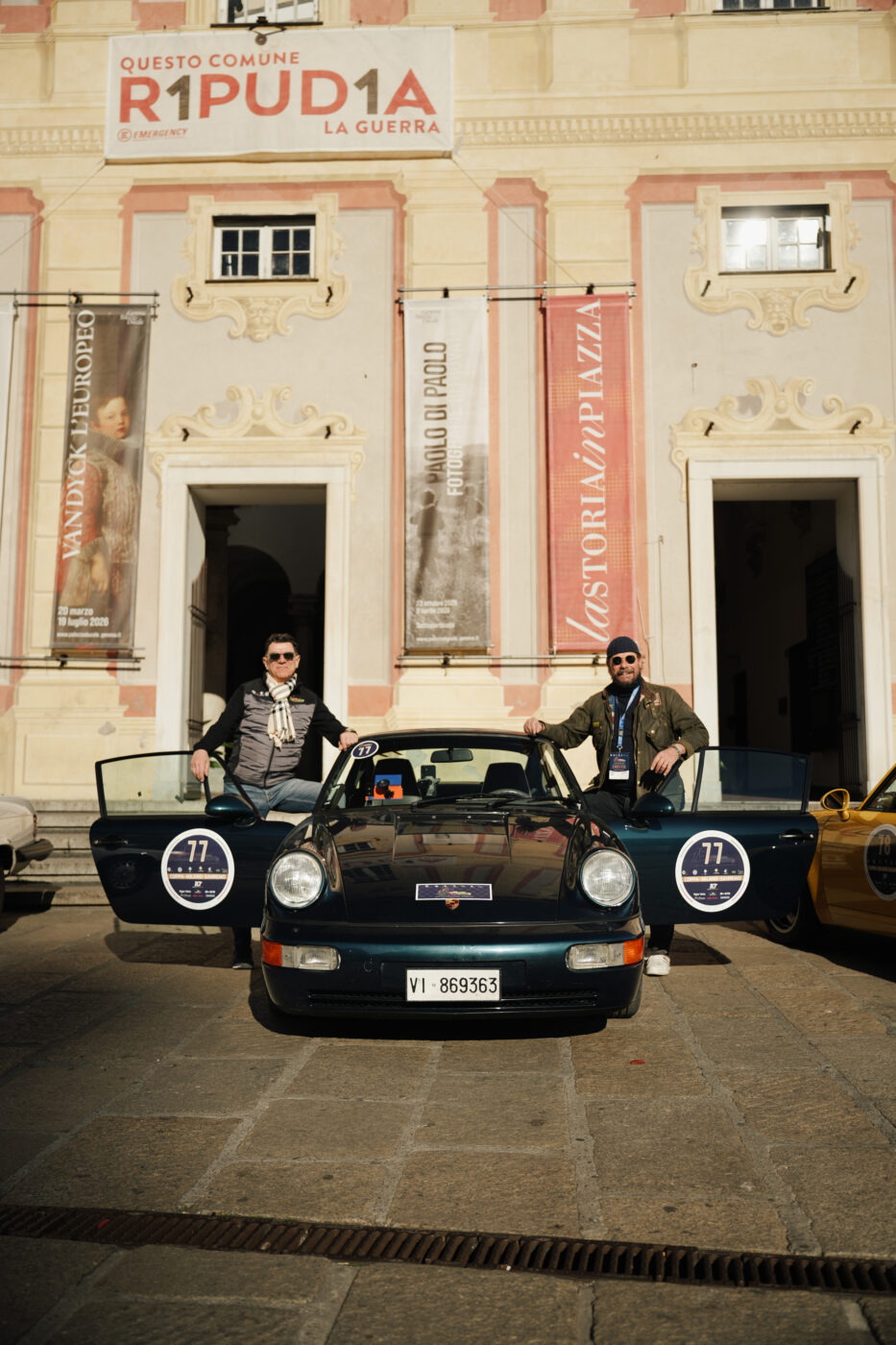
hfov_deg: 41.1
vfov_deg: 58.7
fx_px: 1195
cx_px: 448
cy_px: 672
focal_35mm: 32
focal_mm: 32
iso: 100
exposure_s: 1/1600
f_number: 2.8
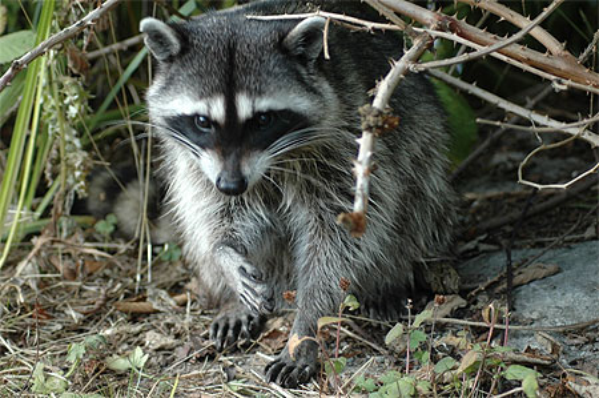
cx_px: 300
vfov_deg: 13.0
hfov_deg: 19.5
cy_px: 199
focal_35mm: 105
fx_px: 1745
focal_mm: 70
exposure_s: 1/60
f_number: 4
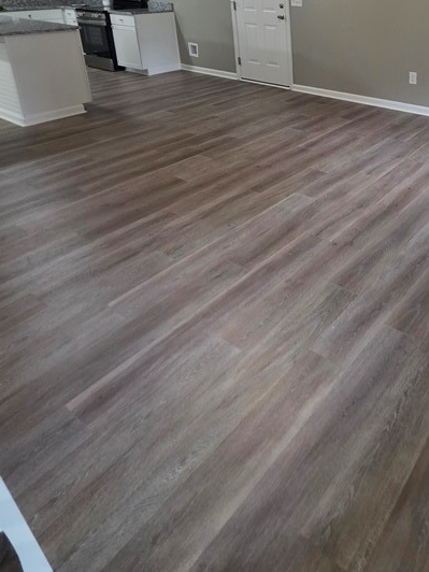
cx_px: 383
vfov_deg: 62.5
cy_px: 101
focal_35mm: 25
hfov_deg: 49.2
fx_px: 413
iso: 400
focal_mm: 2.2
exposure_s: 1/60
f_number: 1.9
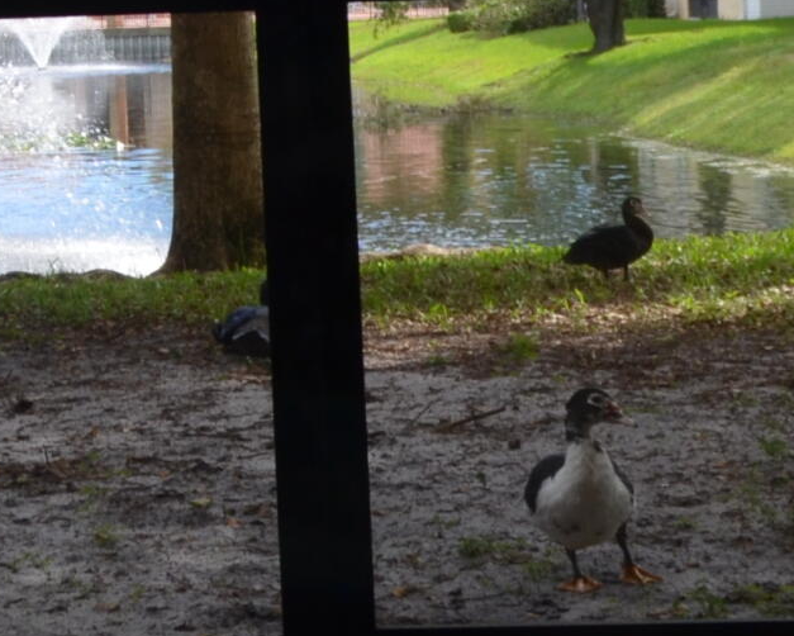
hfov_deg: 15.5
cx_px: -42
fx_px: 2844
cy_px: -236
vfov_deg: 12.3
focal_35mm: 121
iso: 280
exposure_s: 1/125
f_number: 5.6
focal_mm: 18
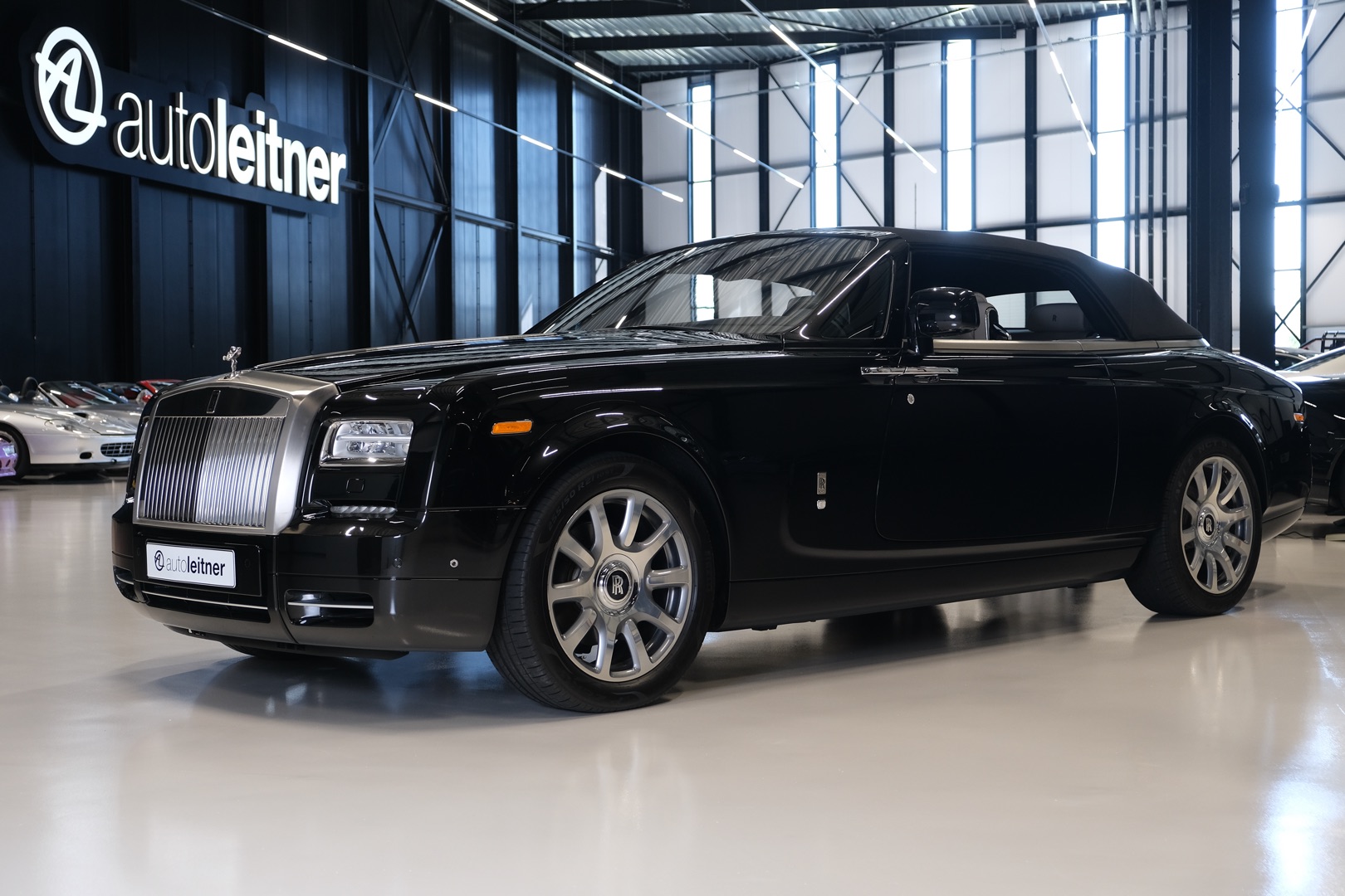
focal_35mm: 49
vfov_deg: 27.5
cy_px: 448
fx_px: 1831
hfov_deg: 40.3
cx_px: 672
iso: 500
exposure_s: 1/26
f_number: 3.6
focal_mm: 32.9
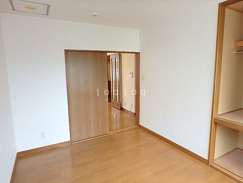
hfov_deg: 79.0
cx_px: 122
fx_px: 147
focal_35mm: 21
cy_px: 92
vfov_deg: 63.4
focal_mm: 3.7
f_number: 3.5
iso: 320
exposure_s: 1/30
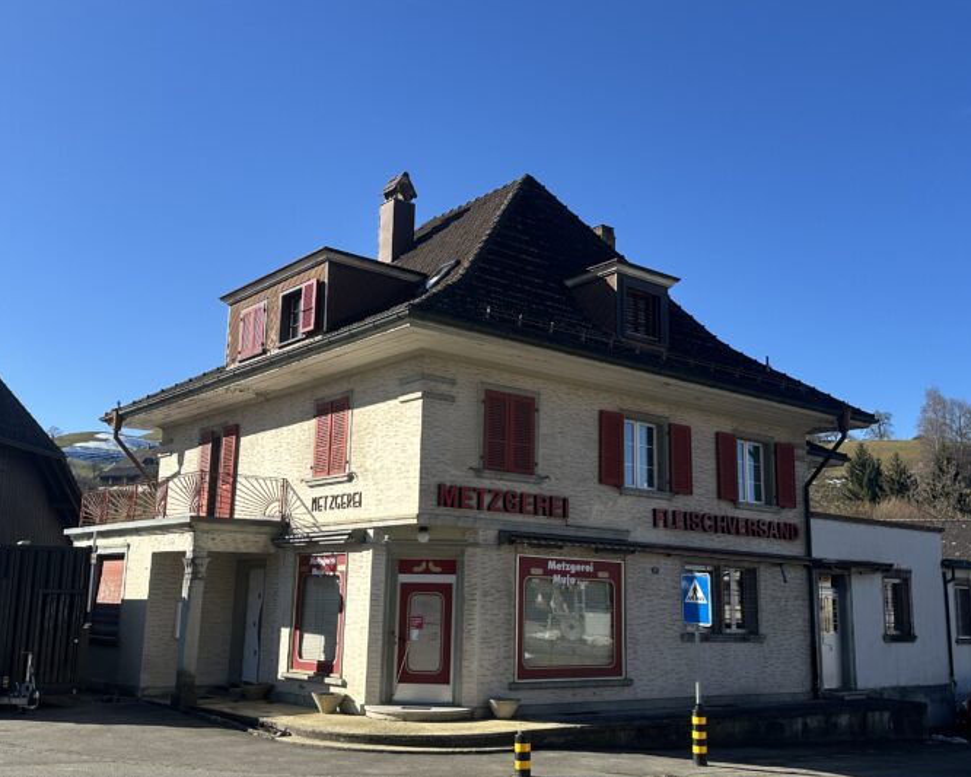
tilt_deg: +12.7
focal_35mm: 36
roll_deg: -2.2
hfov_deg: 50.3
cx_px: 500
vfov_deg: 41.2
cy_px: 391
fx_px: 1035
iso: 80
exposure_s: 1/3356
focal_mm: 6.86
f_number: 1.78
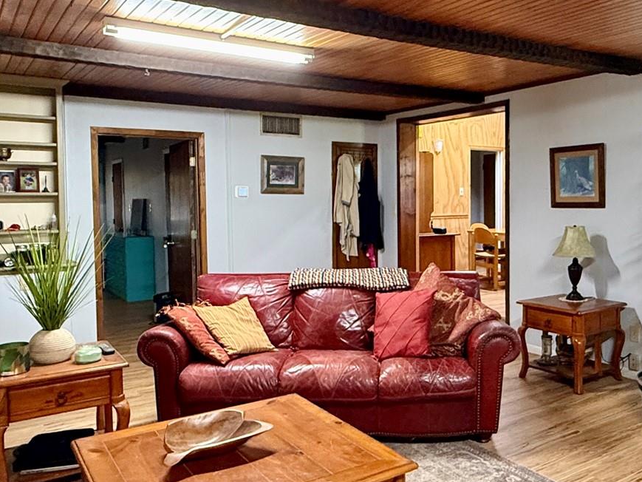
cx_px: 401
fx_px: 612
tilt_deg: -1.7
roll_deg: +0.0
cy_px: 224
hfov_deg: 54.7
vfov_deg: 42.9
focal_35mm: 33
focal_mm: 2.22
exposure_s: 1/60
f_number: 2.2
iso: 640
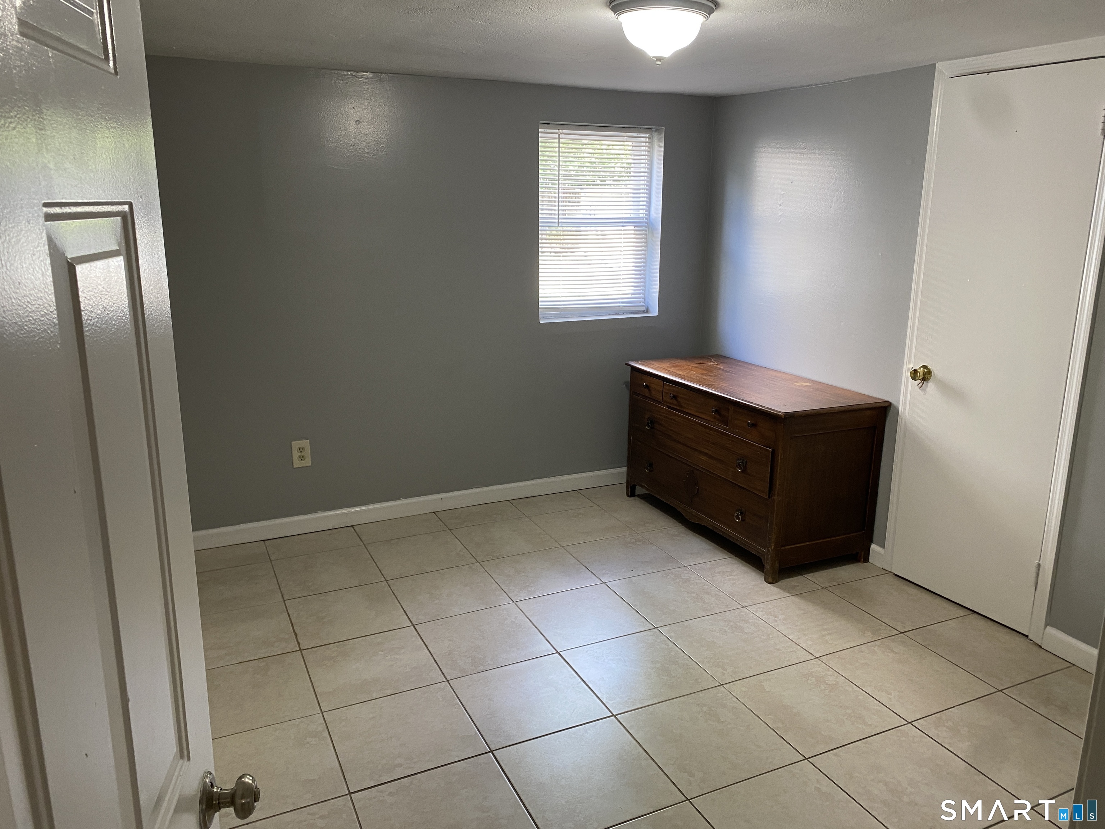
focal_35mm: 26
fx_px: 830
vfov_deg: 53.1
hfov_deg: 67.3
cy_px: 414
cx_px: 552
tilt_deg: -12.4
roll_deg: -0.9
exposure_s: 1/60
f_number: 1.8
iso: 125
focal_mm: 4.25
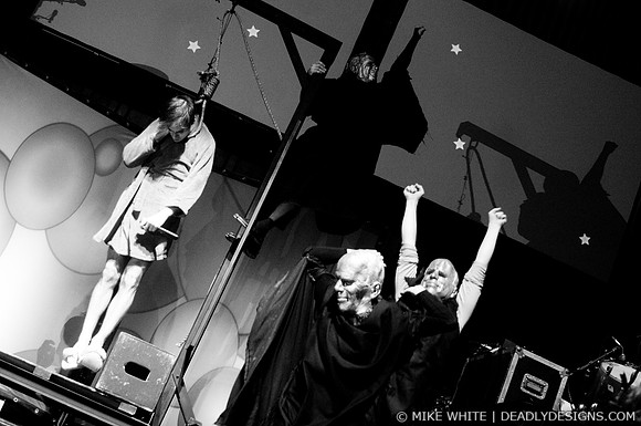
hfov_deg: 37.9
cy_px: 213
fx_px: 933
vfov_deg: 25.7
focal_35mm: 52
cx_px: 320
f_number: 2.8
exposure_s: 1/160
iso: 640
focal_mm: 35
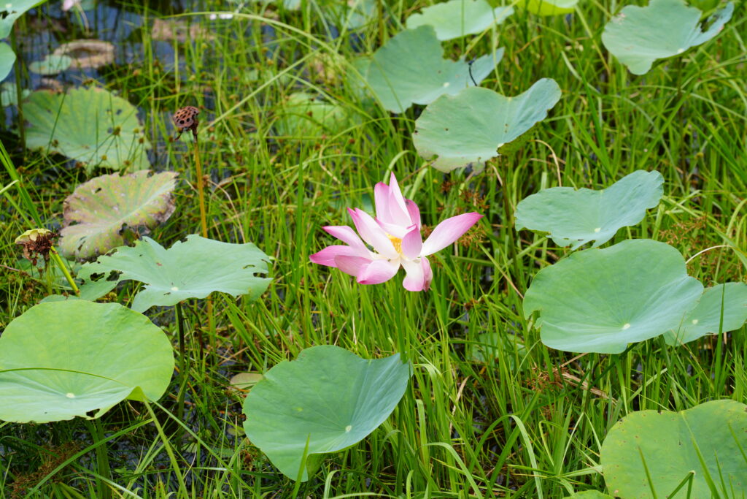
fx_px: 2179
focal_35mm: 105
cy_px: 250
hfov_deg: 19.5
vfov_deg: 13.0
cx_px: 374
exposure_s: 1/200
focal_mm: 105
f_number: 7.1
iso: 100
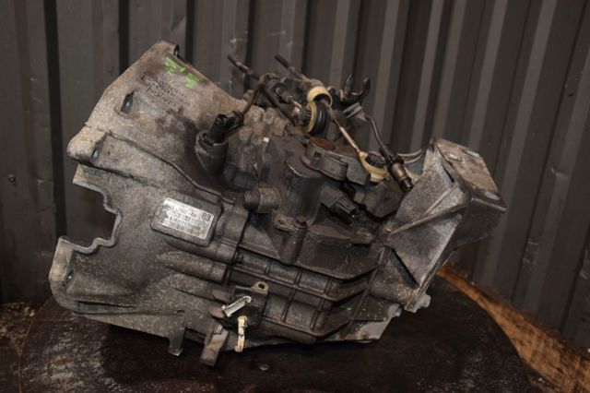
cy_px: 196
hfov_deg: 57.2
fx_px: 541
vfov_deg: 39.9
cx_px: 295
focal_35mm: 33
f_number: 5
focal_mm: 22
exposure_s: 1/60
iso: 800
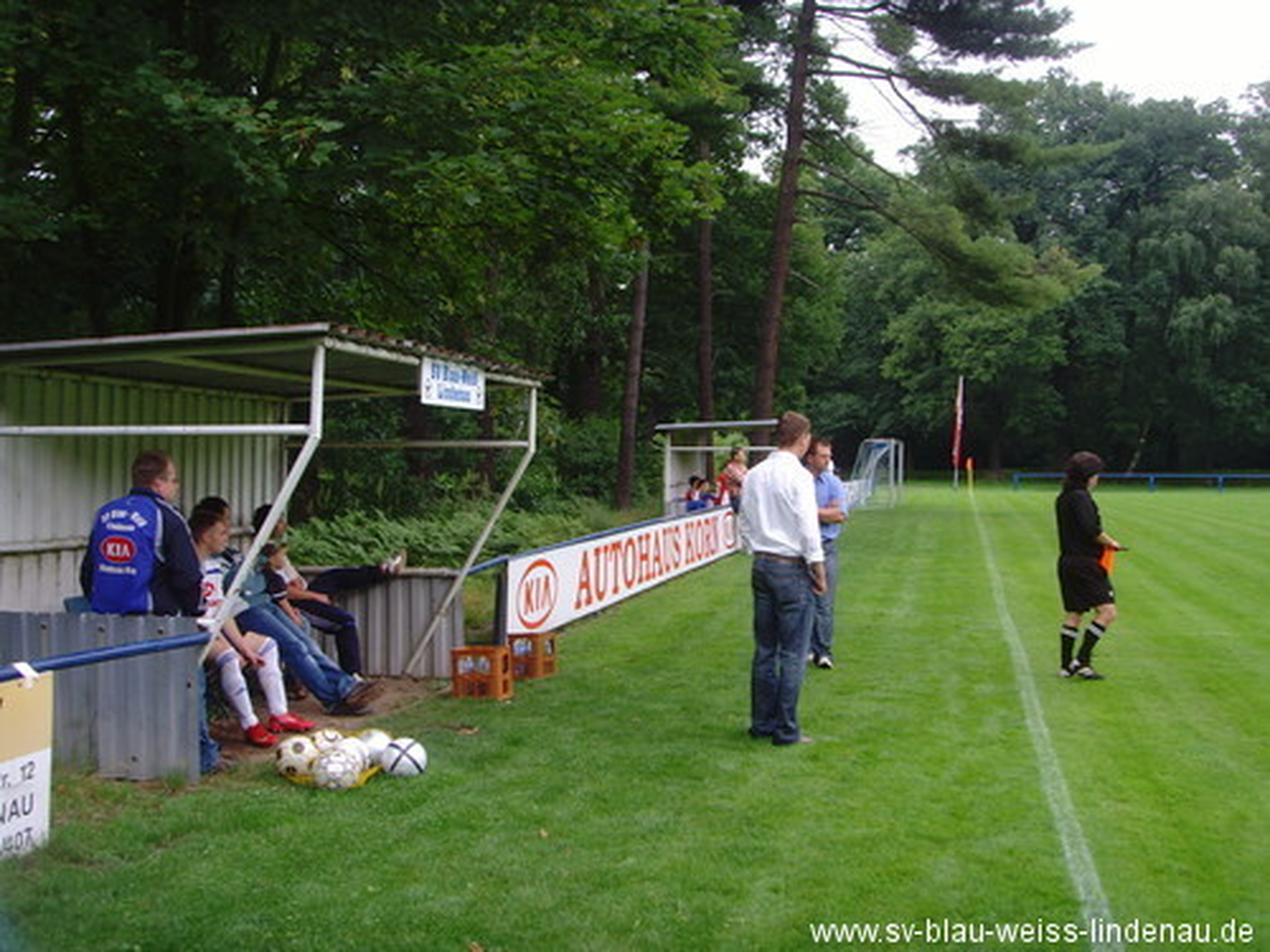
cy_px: 476
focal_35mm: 39
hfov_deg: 47.9
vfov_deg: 36.8
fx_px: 1431
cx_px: 635
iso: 80
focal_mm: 6.6
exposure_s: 1/90
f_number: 3.5
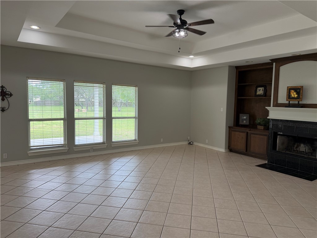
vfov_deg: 56.8
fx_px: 220
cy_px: 119
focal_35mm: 24
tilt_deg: -4.4
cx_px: 158
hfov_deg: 71.6
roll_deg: -1.4
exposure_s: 1/188
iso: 100
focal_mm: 6.76
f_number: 1.78
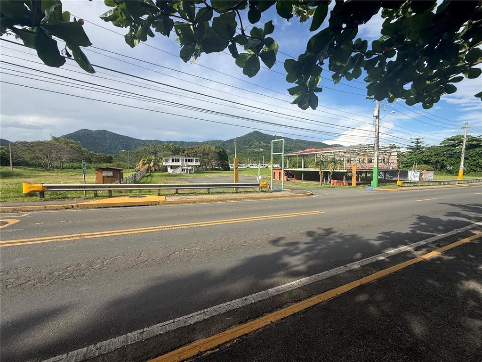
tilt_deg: -3.4
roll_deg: -0.2
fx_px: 195
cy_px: 181
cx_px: 241
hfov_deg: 102.1
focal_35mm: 14
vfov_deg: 85.7
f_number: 2.2
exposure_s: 1/1961
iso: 50
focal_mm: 2.22
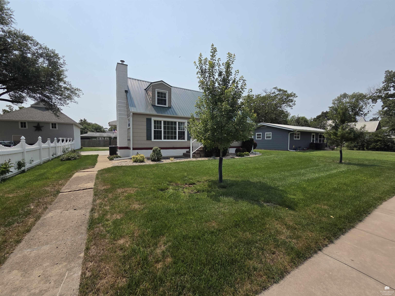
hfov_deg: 106.2
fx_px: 148
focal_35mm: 13
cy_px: 148
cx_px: 198
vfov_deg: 89.9
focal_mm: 2.2
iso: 50
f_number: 2.2
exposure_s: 1/3618
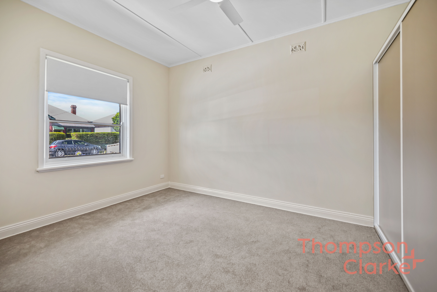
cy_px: 146
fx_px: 170
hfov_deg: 104.2
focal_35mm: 14
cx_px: 218
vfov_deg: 81.3
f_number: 4
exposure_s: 1/6
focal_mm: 14
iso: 100
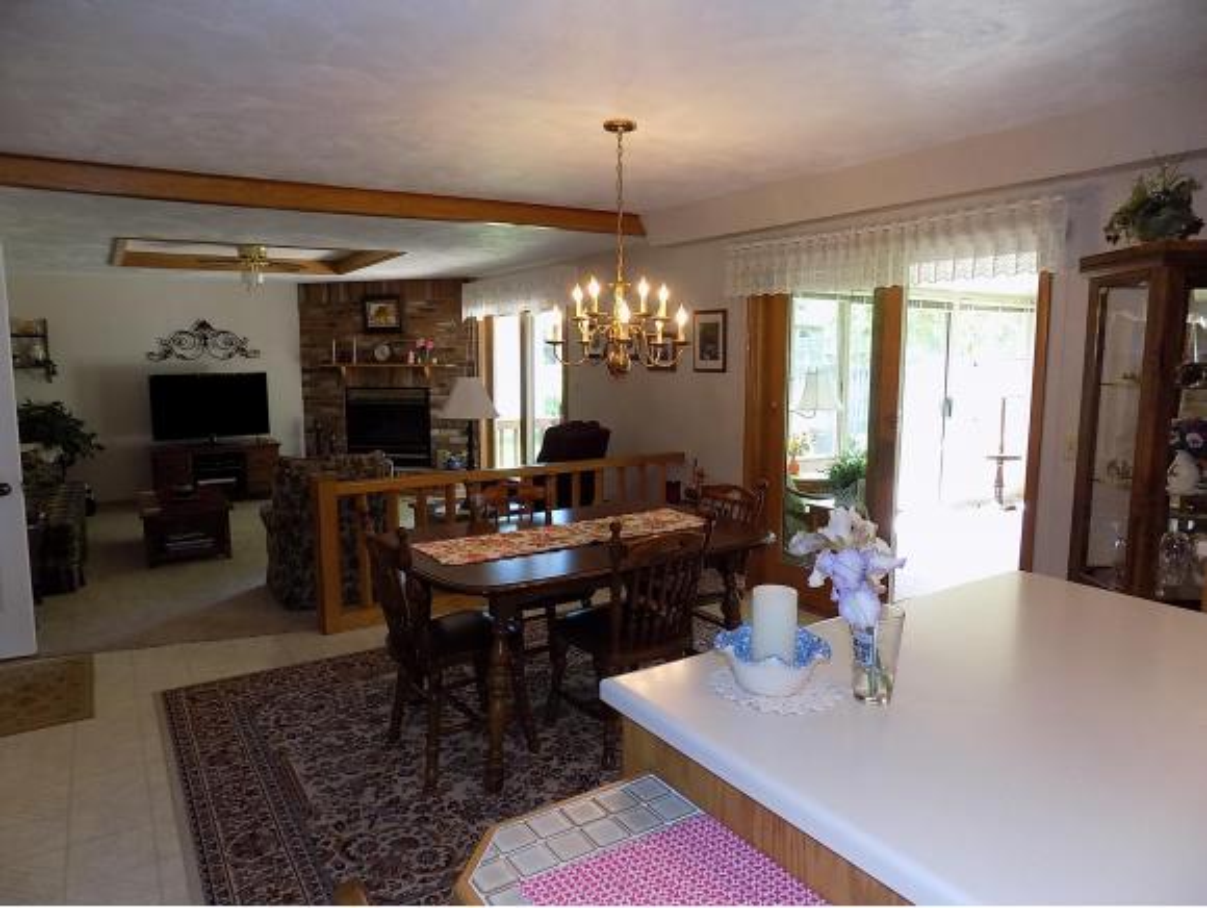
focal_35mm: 23
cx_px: 604
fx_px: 803
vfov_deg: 59.0
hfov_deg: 73.9
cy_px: 454
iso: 180
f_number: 3.1
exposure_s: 1/30
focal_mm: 4
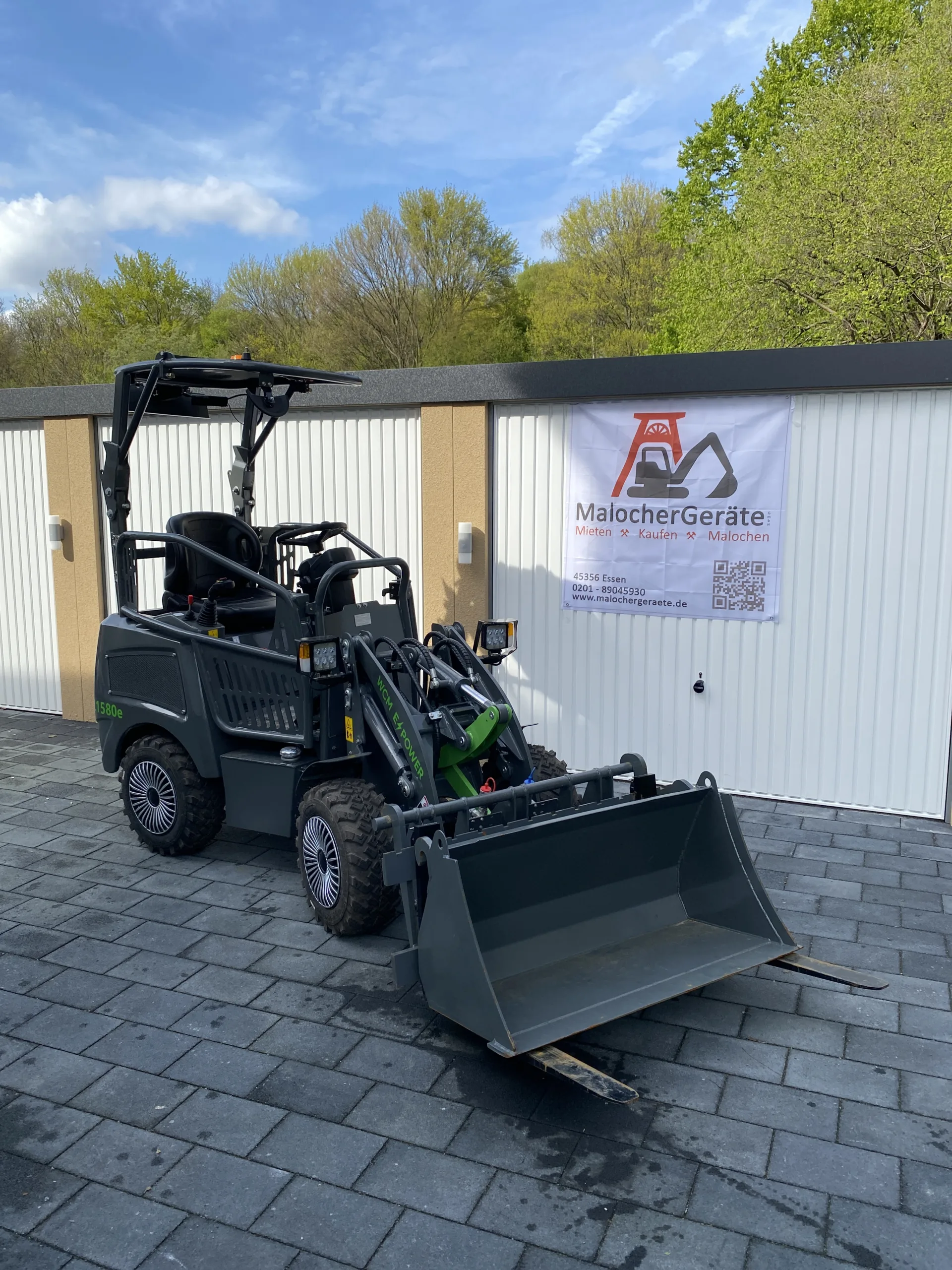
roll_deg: -0.2
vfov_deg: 67.3
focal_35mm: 26
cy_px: 635
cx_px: 476
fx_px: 953
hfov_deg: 53.1
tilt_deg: -7.0
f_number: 1.8
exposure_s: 1/1838
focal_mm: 4.25
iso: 32
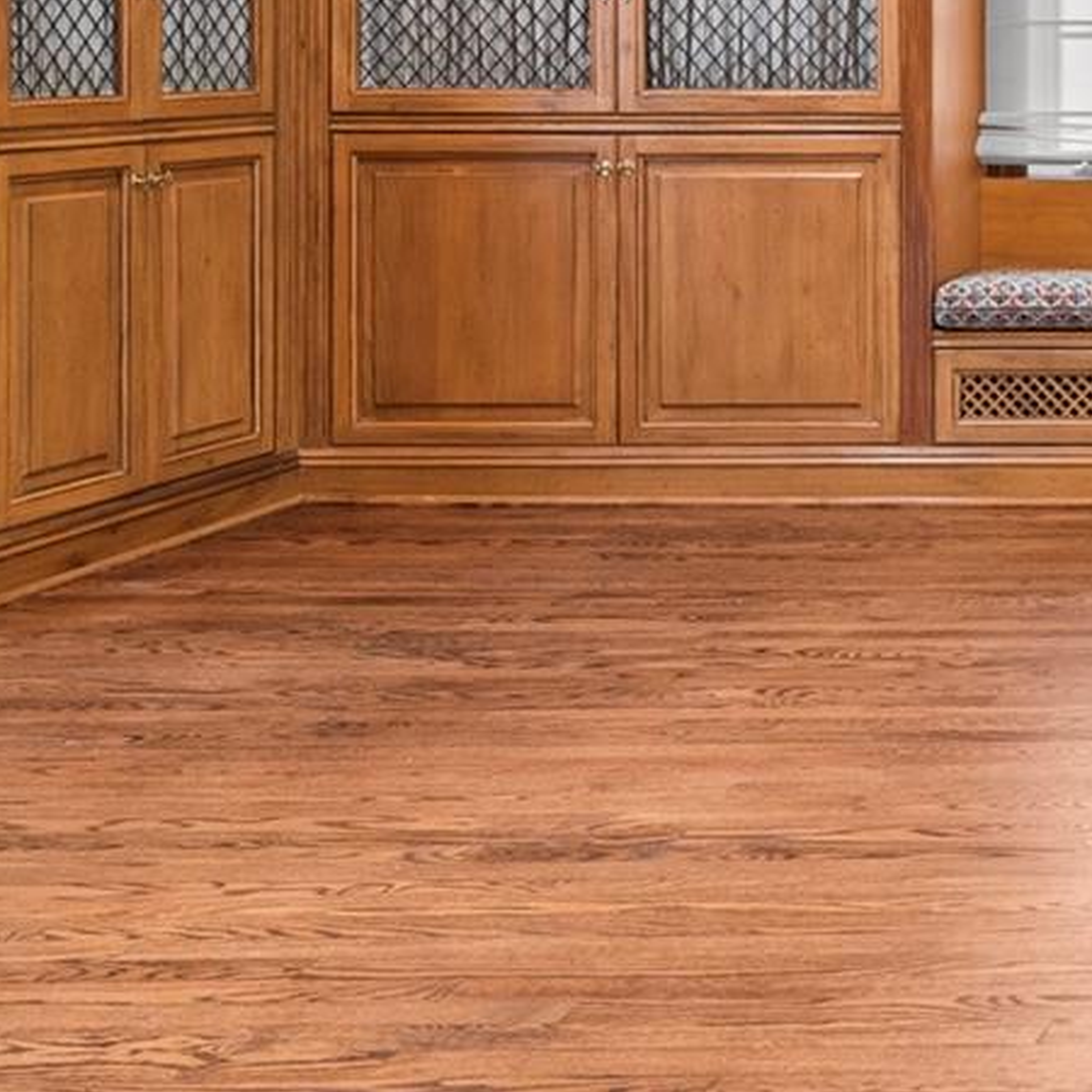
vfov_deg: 28.0
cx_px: 1774
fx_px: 2070
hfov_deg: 22.4
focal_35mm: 58
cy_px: 32
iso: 500
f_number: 8
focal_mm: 15
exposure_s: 1/6
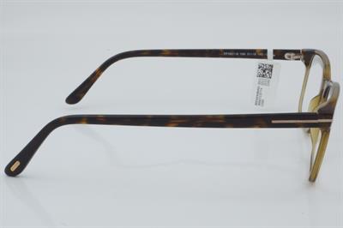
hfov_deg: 27.0
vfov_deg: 18.2
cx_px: 172
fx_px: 714
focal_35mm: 75
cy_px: 114
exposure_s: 1/3
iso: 100
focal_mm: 50
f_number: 32
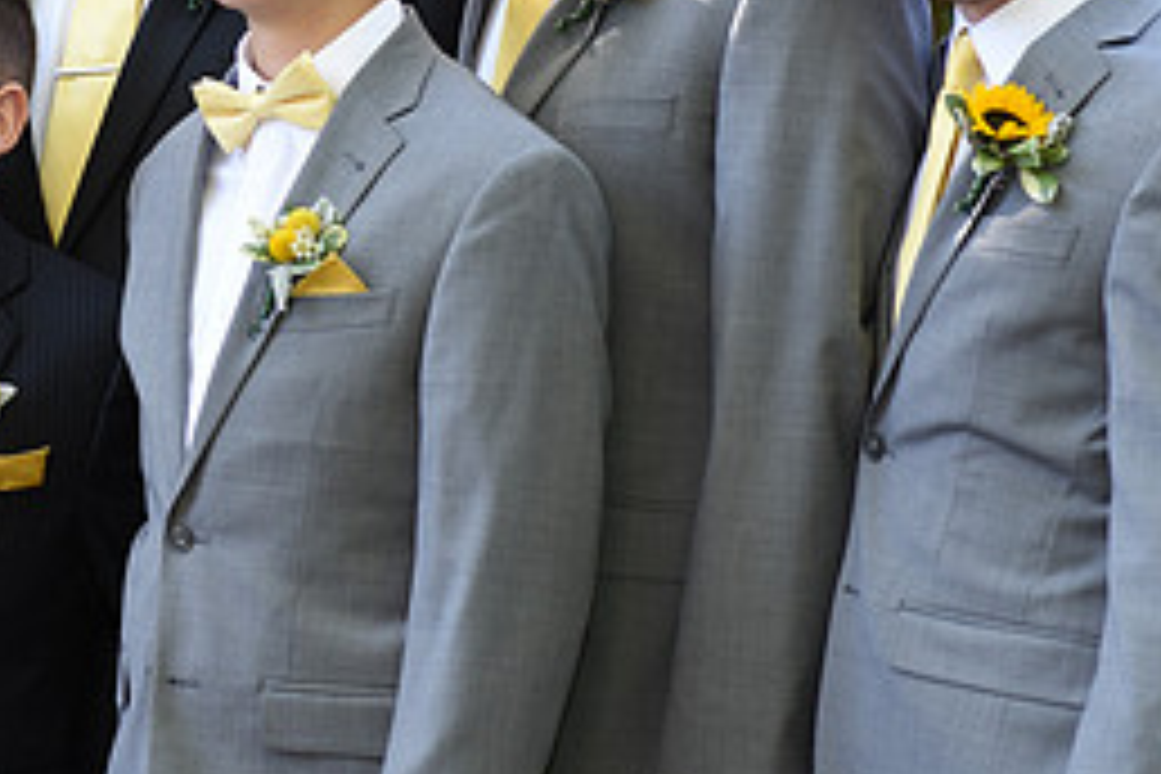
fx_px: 6159
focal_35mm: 191
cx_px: 58
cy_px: 52
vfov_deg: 7.2
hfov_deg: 10.7
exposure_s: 1/200
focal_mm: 85
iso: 500
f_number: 4
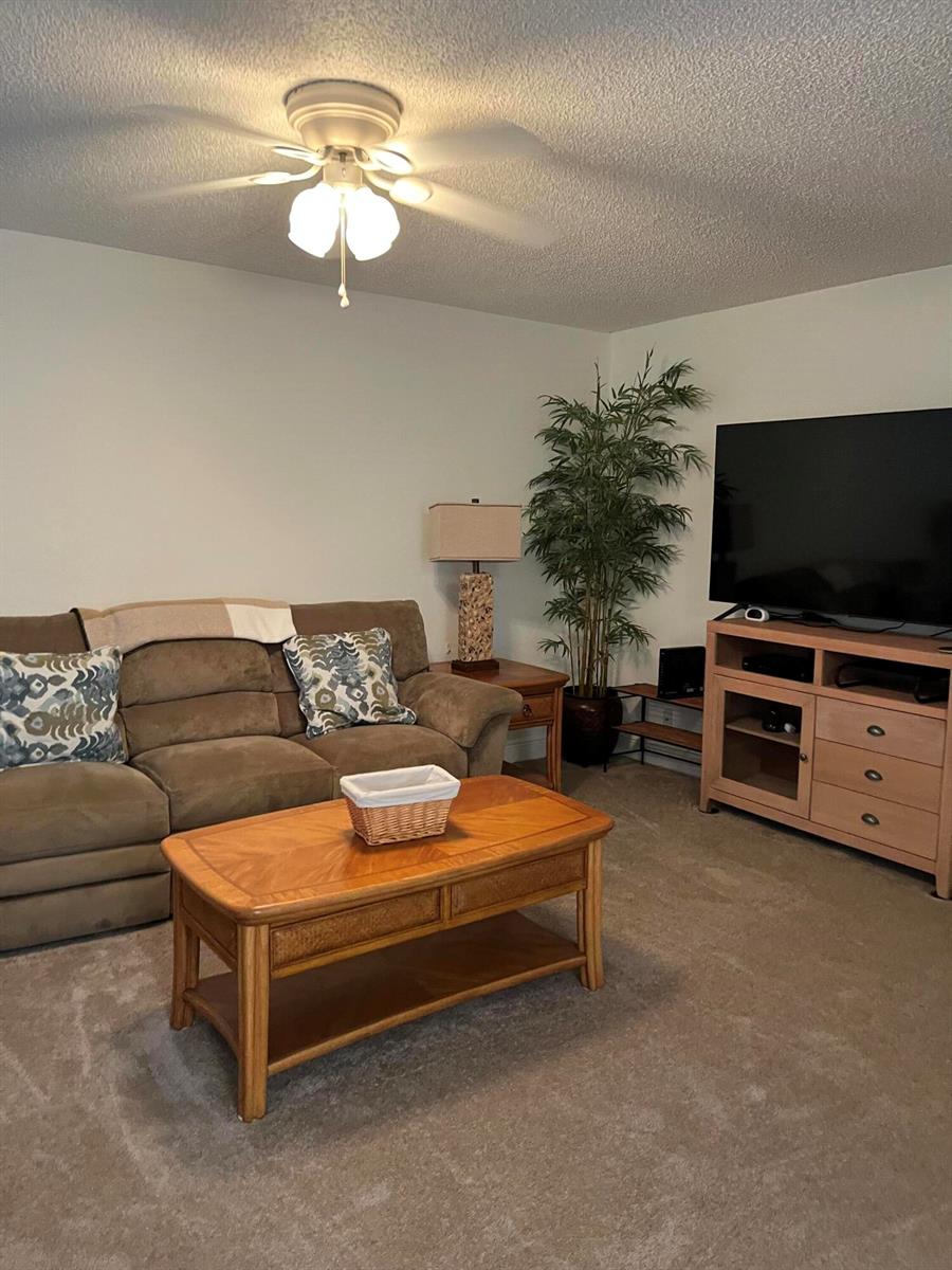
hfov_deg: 53.1
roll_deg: -1.9
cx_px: 476
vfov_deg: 67.3
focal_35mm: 26
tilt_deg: -11.4
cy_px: 635
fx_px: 953
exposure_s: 1/60
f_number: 1.6
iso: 320
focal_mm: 5.1
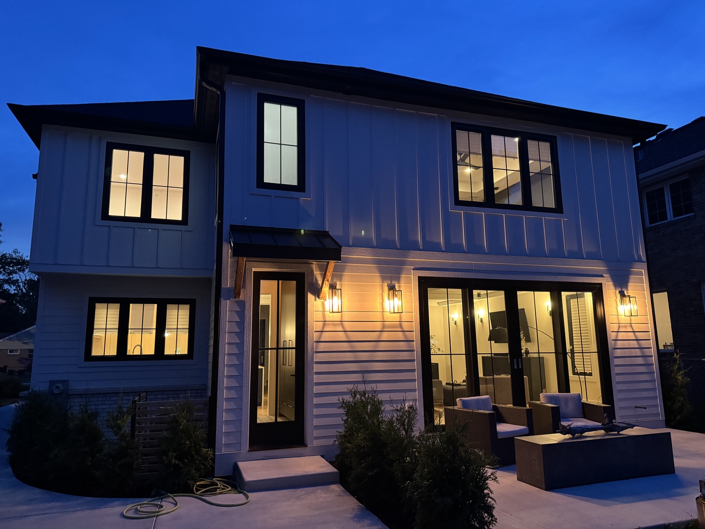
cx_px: 352
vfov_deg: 56.8
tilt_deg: +8.5
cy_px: 264
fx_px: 489
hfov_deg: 71.6
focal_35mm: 24
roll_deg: +0.8
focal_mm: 6.76
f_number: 1.78
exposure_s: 1/40
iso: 1000
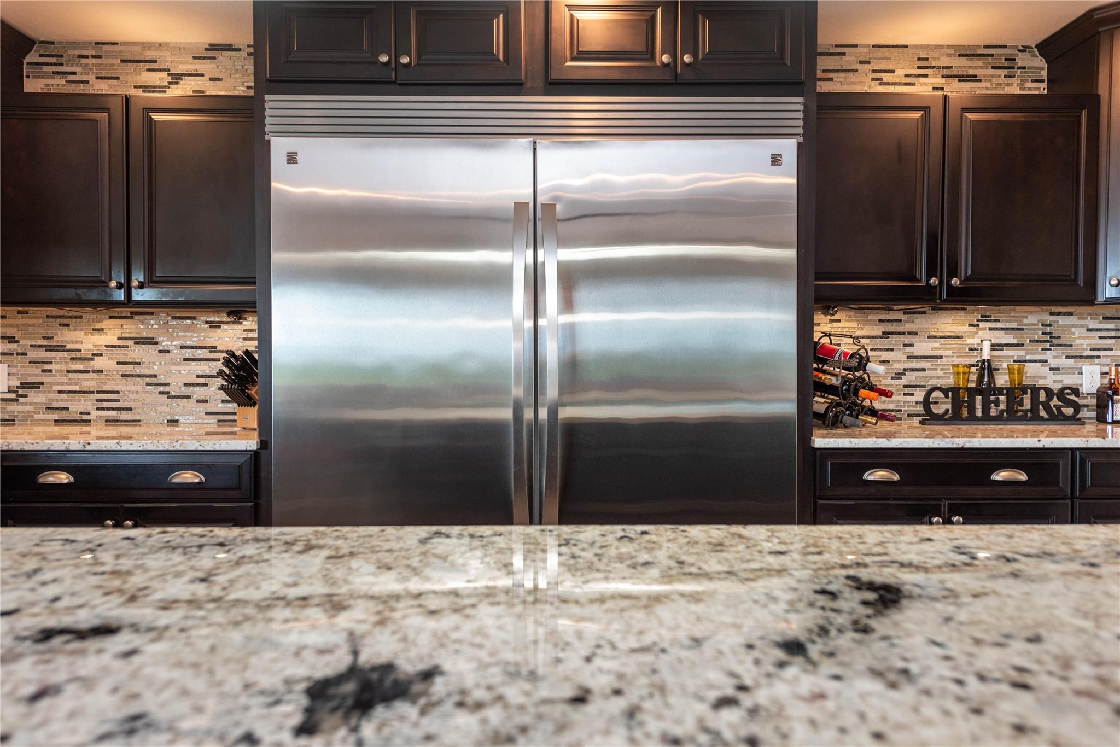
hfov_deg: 73.7
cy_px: 374
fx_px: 747
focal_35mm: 24
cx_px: 560
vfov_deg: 53.1
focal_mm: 24
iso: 800
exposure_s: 1/80
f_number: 4.5
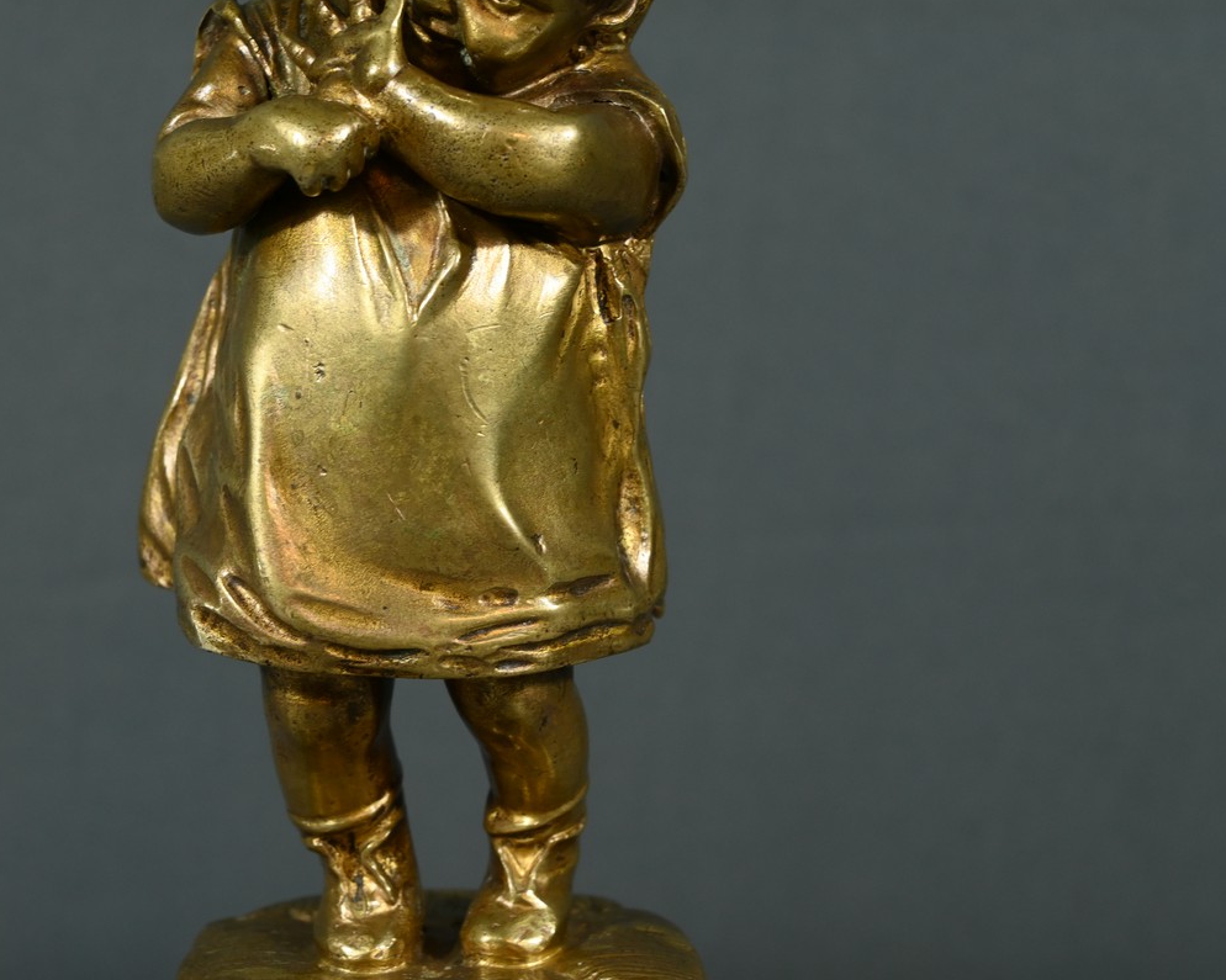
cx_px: 508
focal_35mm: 85
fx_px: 3084
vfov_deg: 18.1
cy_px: 488
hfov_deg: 22.5
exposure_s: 1/15
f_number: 8
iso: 640
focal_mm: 50
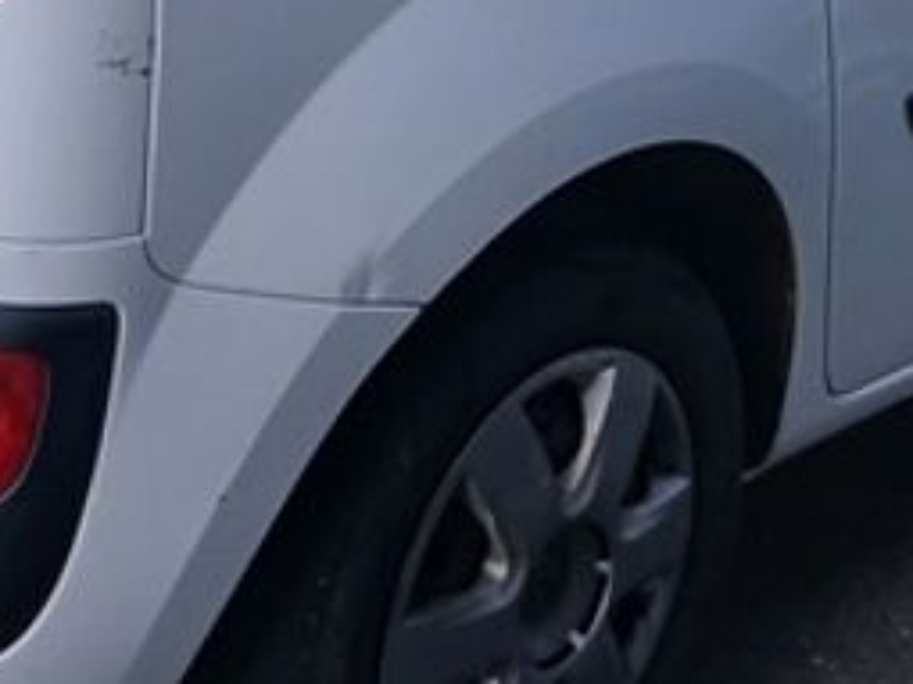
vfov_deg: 13.8
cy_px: -290
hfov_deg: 19.3
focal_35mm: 102
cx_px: 476
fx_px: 2689
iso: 20
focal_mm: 3.98
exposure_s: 1/147
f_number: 1.8
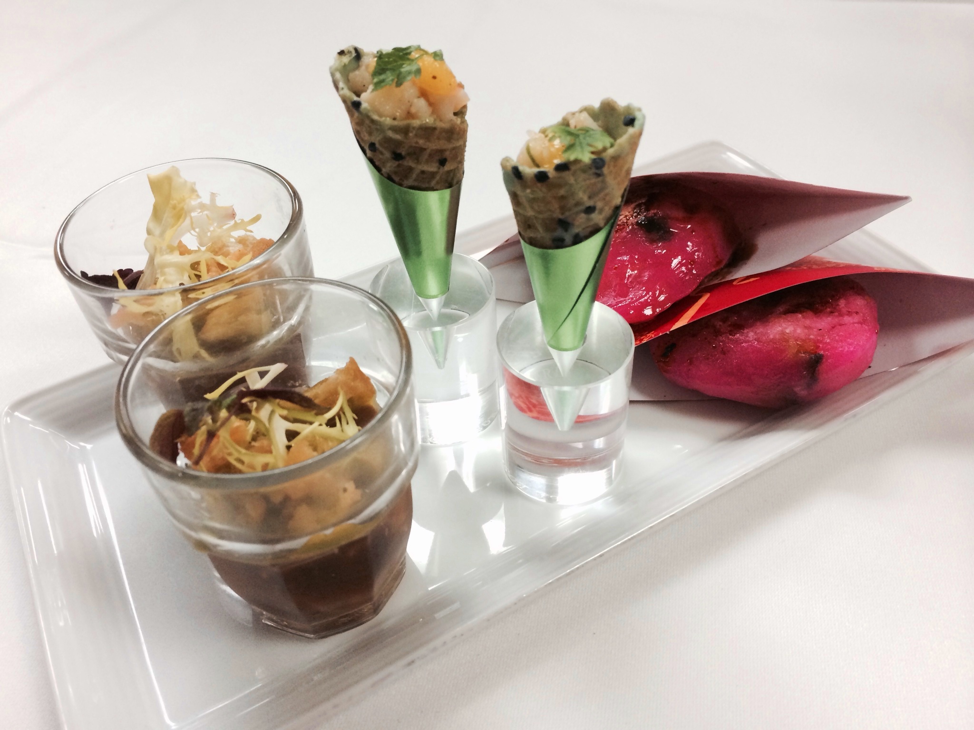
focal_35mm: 30
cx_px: 487
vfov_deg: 46.8
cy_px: 365
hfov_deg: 60.0
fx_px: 844
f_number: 2.2
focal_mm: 4.12
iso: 80
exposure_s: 1/33
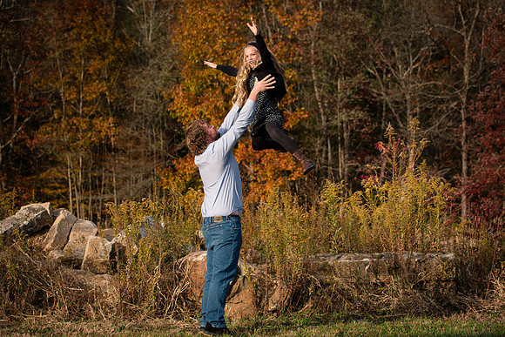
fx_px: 982
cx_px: 252
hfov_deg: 28.8
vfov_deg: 19.5
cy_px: 168
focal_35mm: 70
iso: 720
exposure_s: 1/2500
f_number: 5
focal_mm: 70
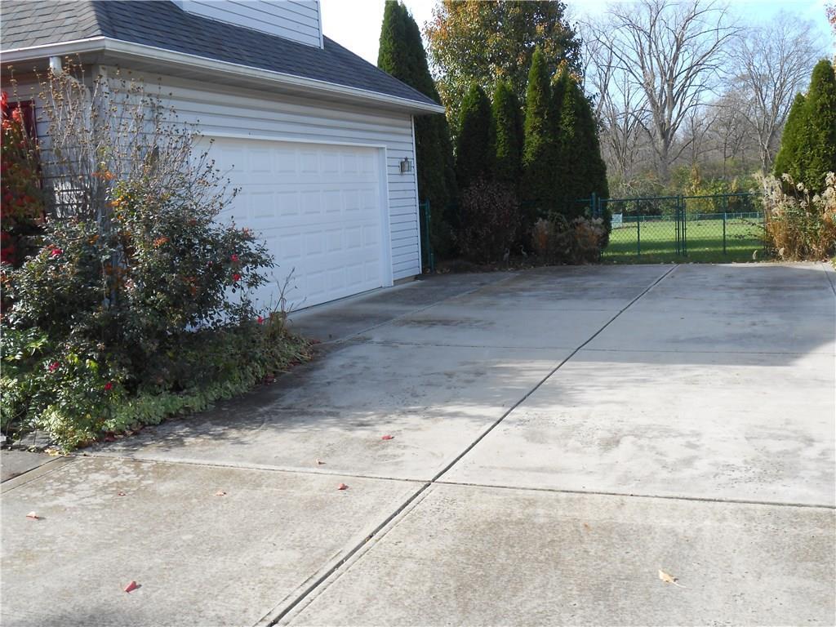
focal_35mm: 38
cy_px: 314
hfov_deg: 49.0
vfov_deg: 37.7
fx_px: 918
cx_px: 418
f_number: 4.2
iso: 80
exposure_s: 1/200
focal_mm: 6.8
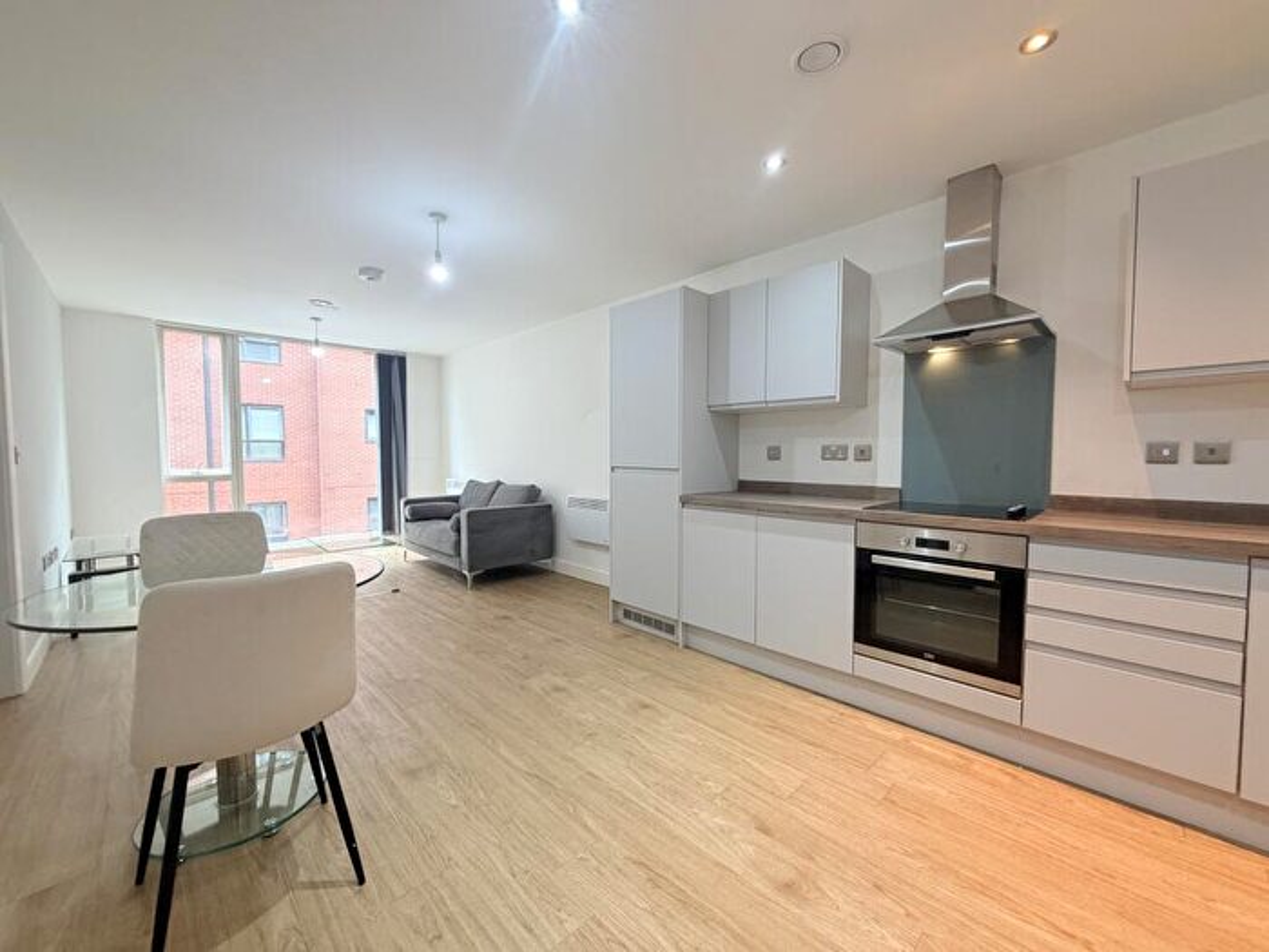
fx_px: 513
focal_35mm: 14
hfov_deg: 102.1
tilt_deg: -1.4
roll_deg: +0.6
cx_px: 634
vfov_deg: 85.7
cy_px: 476
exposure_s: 1/100
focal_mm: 2.22
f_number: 2.2
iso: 250
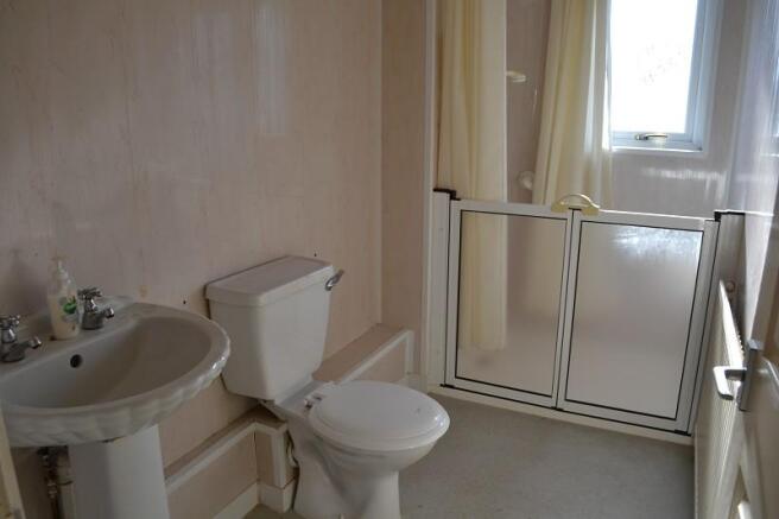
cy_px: 260
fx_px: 584
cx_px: 390
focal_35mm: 27
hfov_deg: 67.4
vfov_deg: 47.9
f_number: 5.6
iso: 160
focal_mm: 18
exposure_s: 1/60
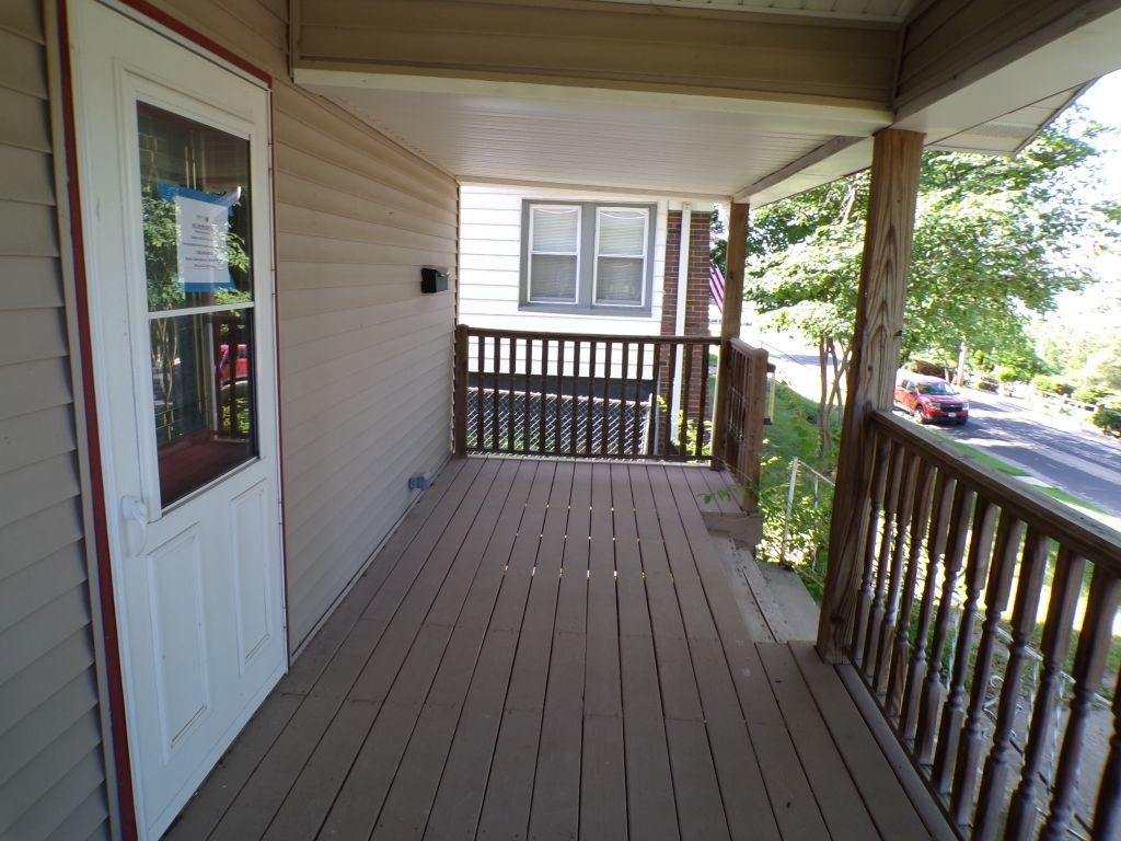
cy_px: 420
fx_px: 777
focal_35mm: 24
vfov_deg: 56.8
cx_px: 560
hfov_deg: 71.6
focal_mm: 4.3
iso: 100
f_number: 4.4
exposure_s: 1/45
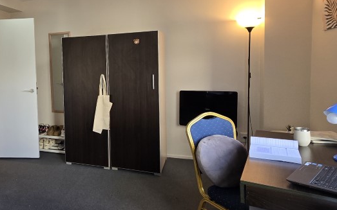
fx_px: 248
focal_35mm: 27
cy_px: 76
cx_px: 79
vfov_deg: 45.6
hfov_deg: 63.8
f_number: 2.2
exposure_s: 1/100
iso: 80
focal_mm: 2.2
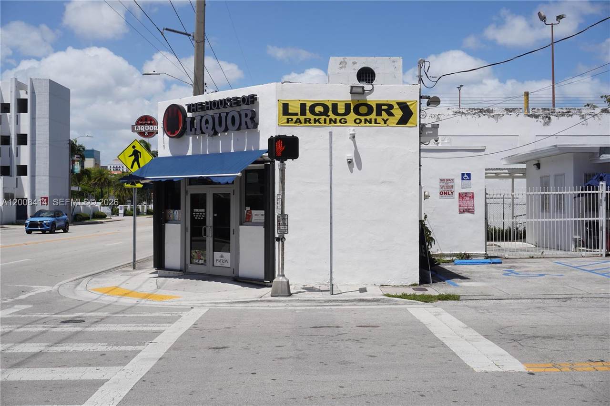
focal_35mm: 40
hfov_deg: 47.9
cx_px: 305
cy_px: 203
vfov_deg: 33.0
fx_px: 686
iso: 50
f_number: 9
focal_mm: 27
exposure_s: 1/200
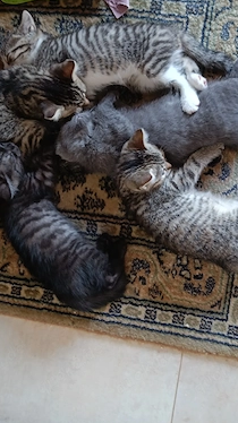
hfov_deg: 41.4
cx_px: 111
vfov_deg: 67.9
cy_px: 213
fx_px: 315
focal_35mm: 28
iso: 761
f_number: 1.88
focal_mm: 5.59
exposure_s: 1/25
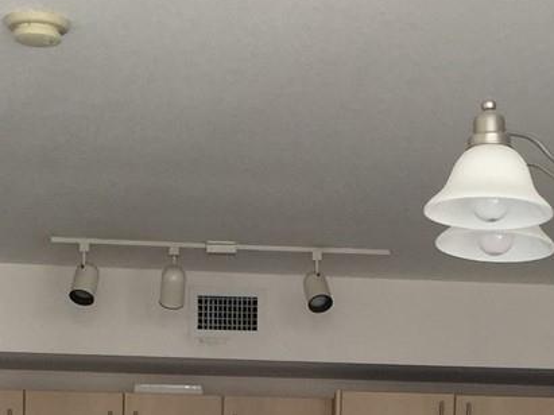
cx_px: 377
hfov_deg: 17.4
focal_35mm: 113
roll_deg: -1.5
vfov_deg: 12.0
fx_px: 1808
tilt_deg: -4.2
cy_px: 756
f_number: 2.2
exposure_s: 1/60
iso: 40
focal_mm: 4.15
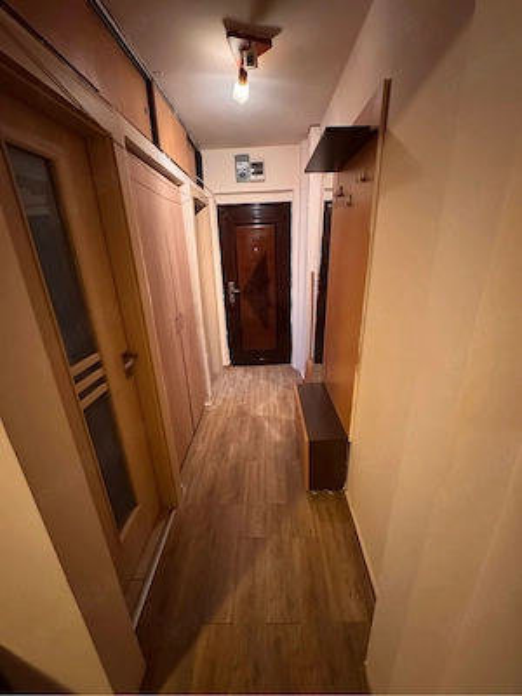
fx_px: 281
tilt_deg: -19.3
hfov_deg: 85.7
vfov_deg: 102.1
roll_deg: +1.8
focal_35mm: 14
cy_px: 348
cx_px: 261
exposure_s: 1/33
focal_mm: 2.22
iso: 1000
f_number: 2.2
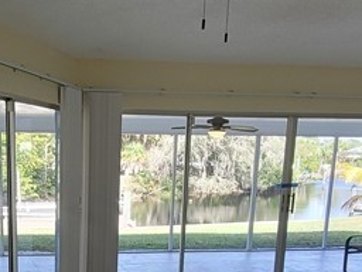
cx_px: 71
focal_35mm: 52
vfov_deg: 26.0
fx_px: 544
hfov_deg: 35.6
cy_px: 296
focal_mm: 1.74
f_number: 2.2
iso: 80
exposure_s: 1/120
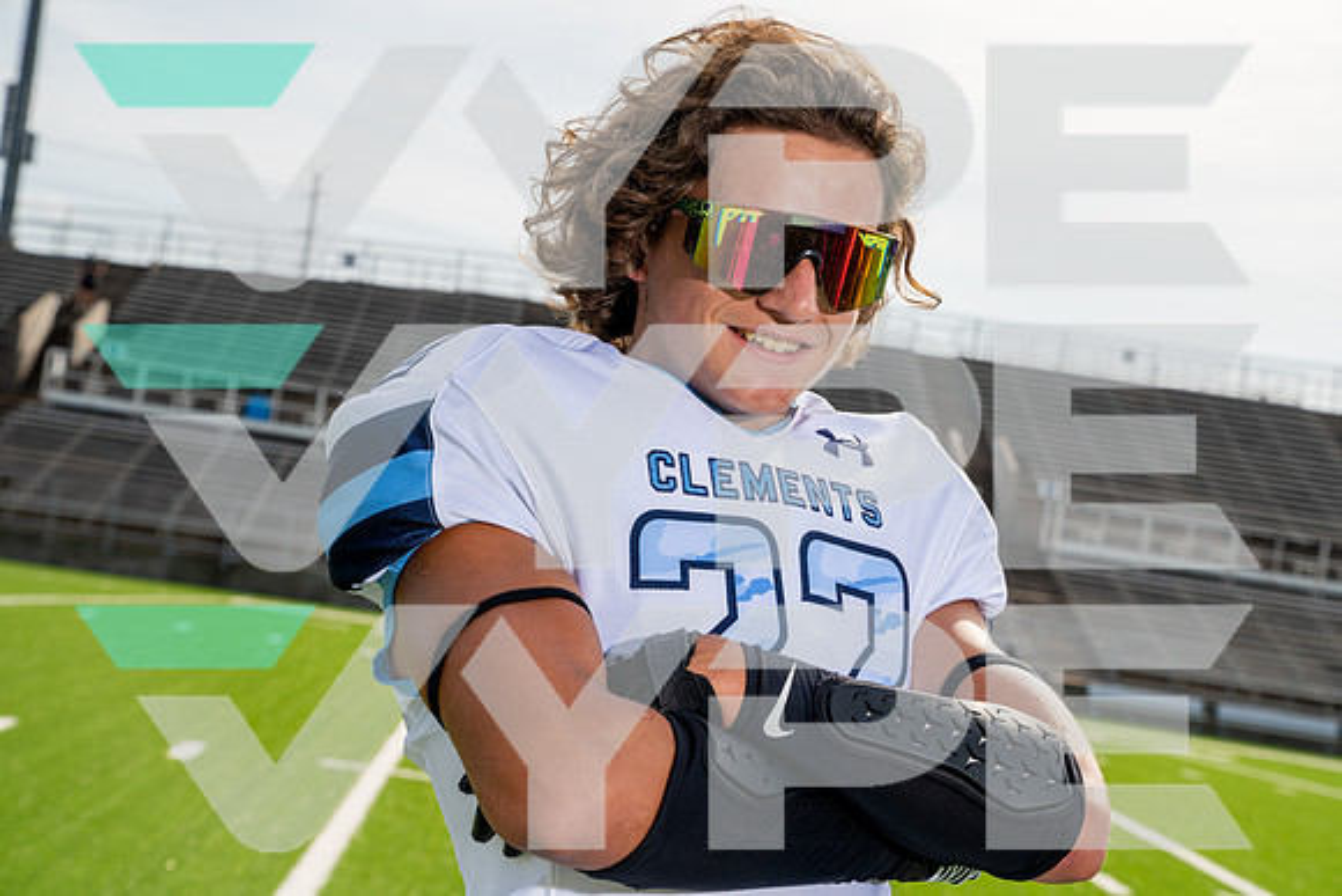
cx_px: 671
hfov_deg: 28.8
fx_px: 2610
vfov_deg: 19.5
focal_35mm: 70
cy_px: 448
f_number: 8
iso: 100
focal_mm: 70
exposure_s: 1/250
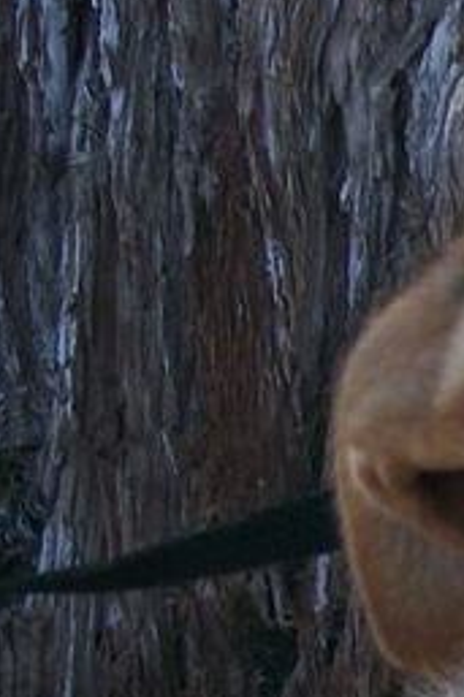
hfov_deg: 11.4
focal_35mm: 112
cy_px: 716
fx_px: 2168
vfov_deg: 17.8
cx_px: 814
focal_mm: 6
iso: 80
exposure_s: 1/240
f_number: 2.7
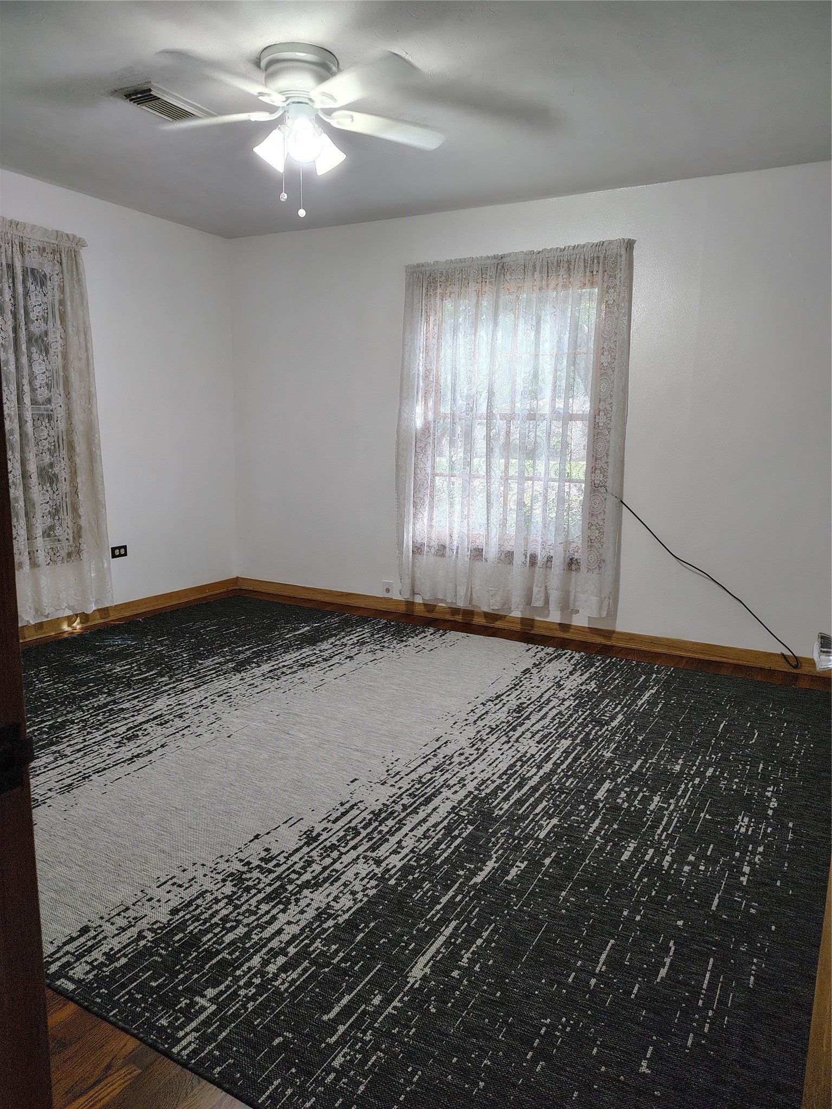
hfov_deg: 56.8
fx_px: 769
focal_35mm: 24
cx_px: 416
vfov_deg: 71.6
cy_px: 554
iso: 495
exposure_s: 1/120
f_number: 1.8
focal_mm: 5.56
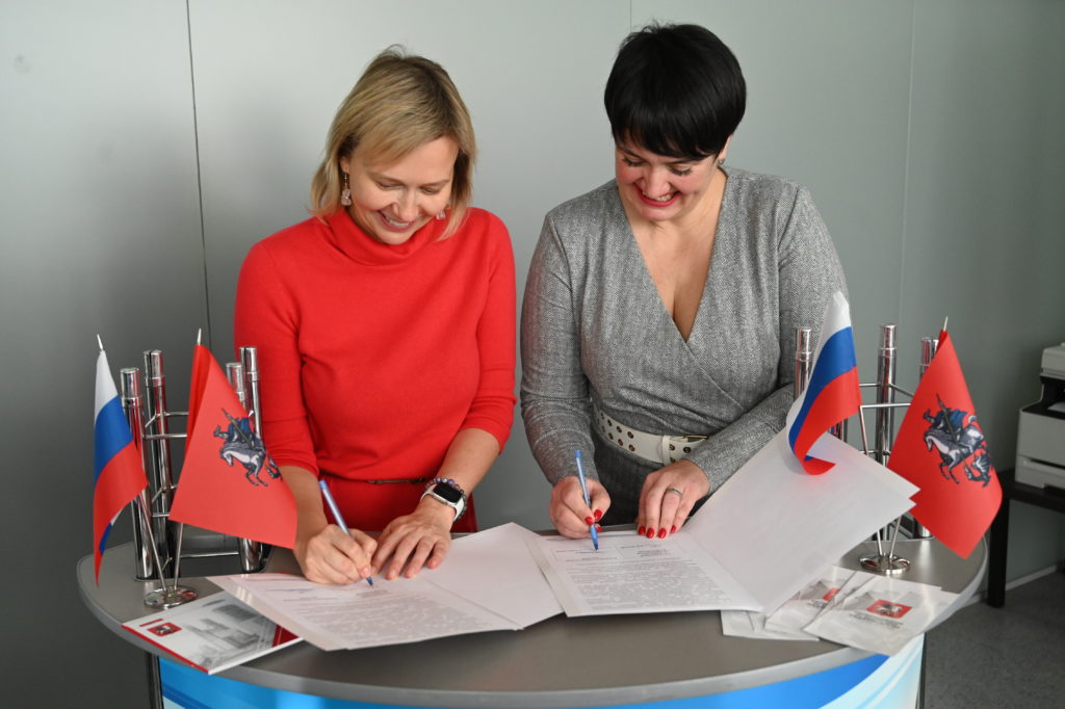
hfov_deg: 54.4
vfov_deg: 37.8
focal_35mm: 35
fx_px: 1035
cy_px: 354
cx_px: 532
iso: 3200
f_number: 4.5
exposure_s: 1/1600
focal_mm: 35
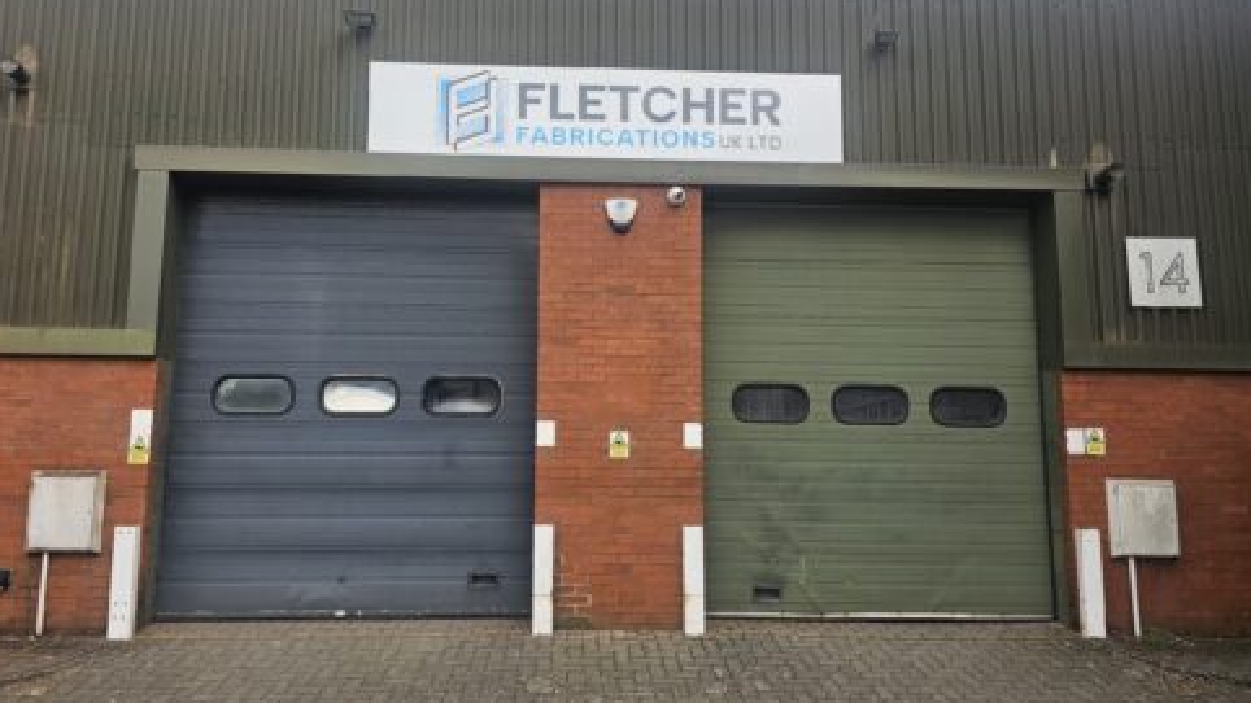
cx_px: 618
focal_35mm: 26
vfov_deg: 44.4
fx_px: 862
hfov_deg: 71.9
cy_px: 349
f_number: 1.7
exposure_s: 1/425
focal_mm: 6.3
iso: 20
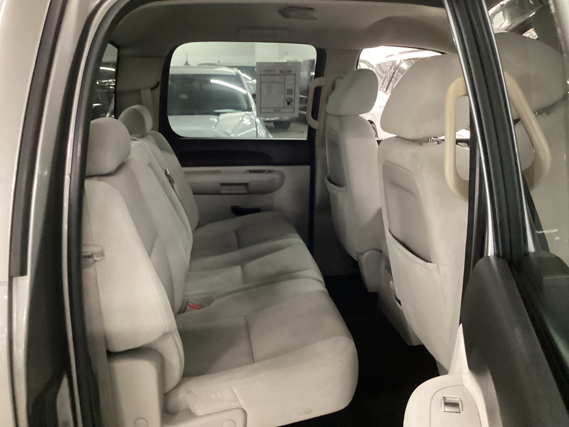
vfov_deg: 45.4
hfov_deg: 58.4
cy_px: 214
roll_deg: +1.2
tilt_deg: -17.8
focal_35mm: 31
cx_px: 284
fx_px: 510
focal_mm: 3.3
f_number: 2.4
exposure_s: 1/25
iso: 640
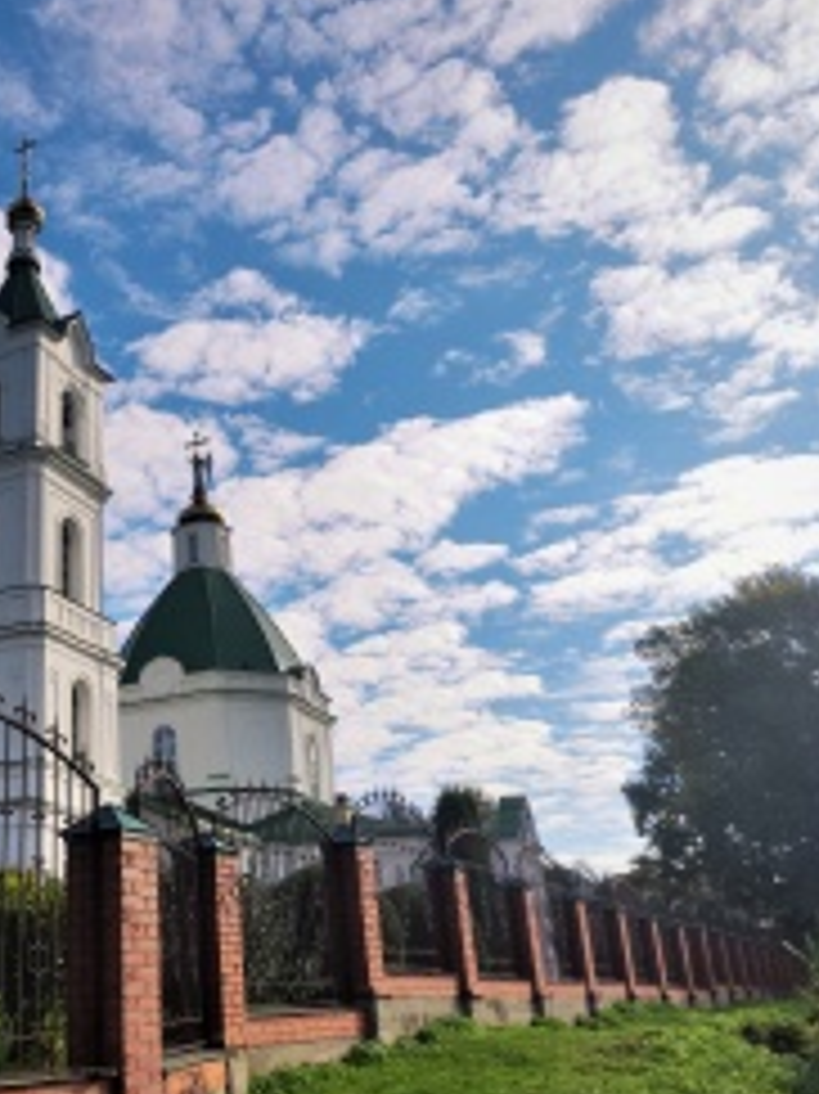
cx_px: 104
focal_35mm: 36
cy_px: 556
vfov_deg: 51.4
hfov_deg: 37.4
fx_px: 1137
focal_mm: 5.43
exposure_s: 1/3024
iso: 100
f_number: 1.89
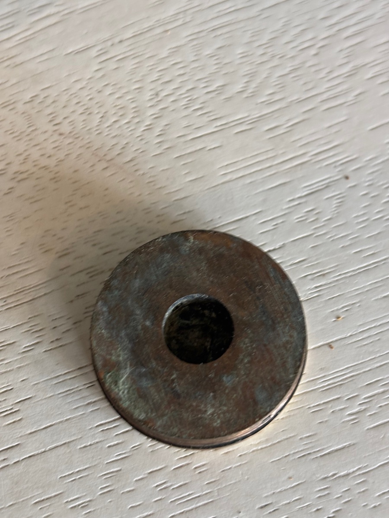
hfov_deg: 28.0
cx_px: 194
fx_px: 779
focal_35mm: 52
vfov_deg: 36.8
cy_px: 259
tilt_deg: -69.9
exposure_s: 1/33
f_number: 1.6
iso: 125
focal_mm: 5.96
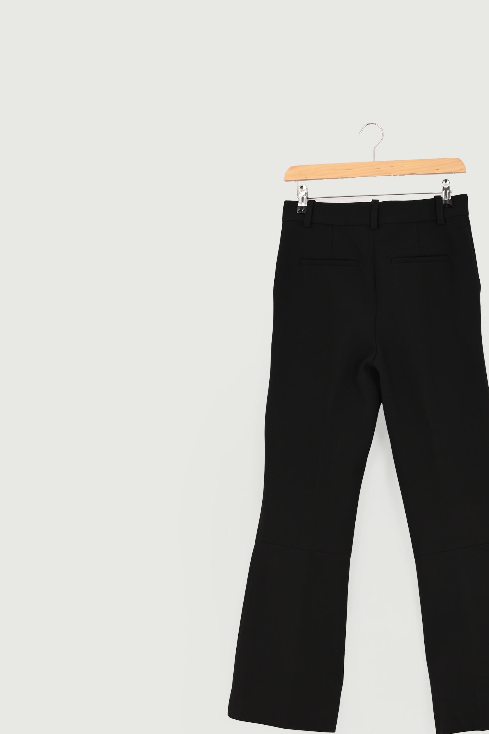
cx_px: 374
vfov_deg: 33.3
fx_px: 1202
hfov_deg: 22.7
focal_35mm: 59
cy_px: 541
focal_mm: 37
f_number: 11
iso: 200
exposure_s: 1/100
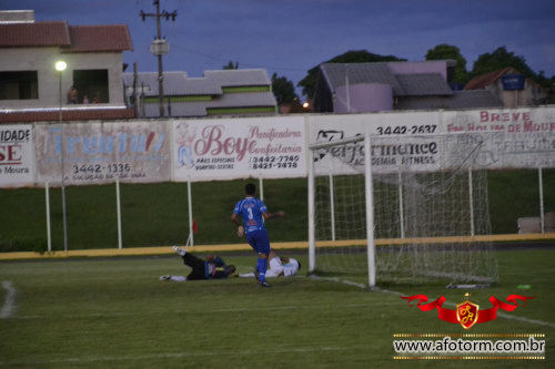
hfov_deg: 13.0
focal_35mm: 158
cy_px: 184
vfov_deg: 8.7
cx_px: 278
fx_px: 2427
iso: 3200
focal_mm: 105
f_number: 5.6
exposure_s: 1/60
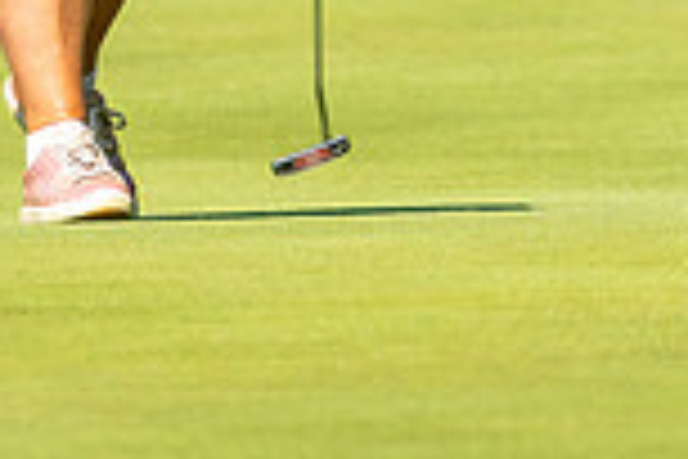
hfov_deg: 1.2
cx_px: 706
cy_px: -364
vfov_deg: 0.8
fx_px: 32601
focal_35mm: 1706
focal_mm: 300
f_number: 5
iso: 320
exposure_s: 1/3200
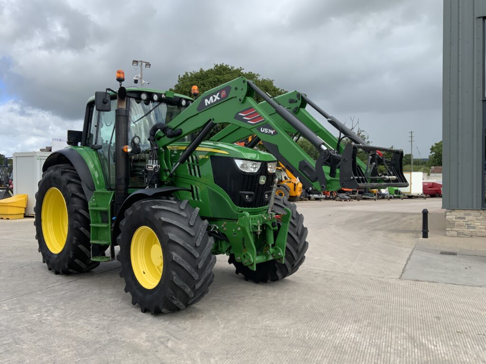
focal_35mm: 29
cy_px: 182
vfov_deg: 48.2
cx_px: 243
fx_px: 407
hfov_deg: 61.7
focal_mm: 3
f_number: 1.8
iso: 16
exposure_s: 1/1015
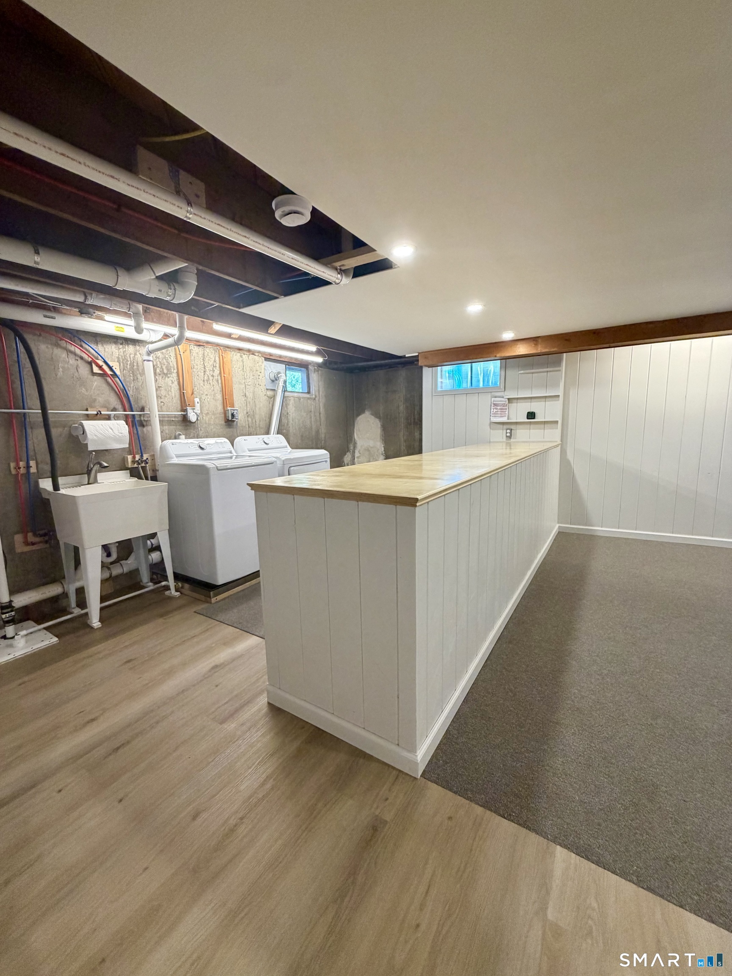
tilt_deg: -8.4
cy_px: 488
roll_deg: +1.1
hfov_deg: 85.7
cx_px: 366
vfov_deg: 102.1
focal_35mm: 14
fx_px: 395
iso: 200
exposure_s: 1/60
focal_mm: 2.22
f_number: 2.2
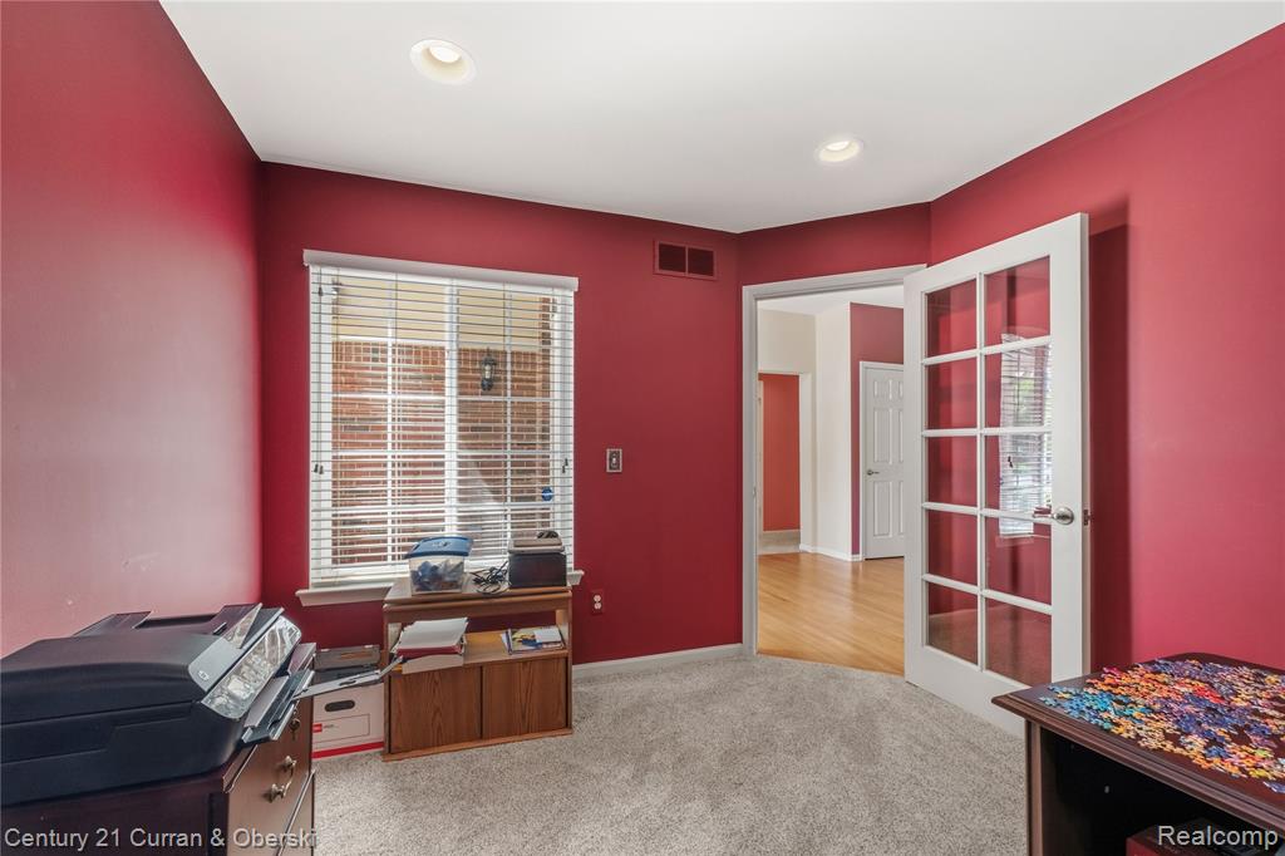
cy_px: 428
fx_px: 535
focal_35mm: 15
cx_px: 642
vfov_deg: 77.3
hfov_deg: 100.4
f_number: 7.1
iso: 800
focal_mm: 10
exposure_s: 1/2
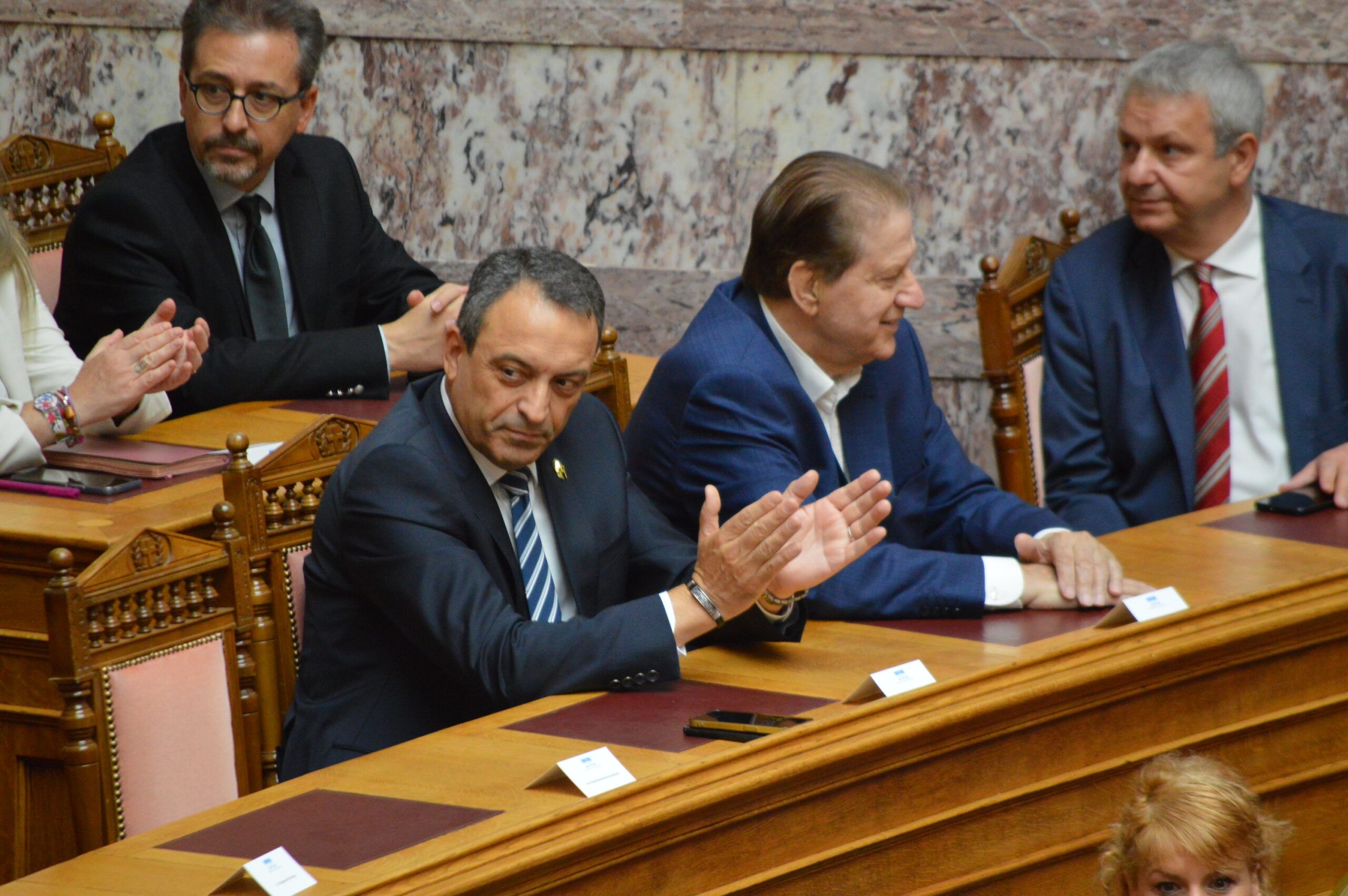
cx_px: 674
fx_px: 16835
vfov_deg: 3.0
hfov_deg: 4.6
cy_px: 448
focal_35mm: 450
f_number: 5.6
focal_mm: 300
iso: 2200
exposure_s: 1/125
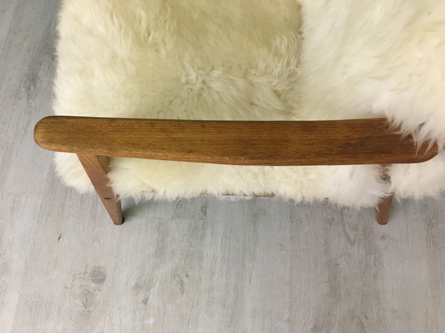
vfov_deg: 48.2
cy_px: 166
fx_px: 373
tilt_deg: -70.5
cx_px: 222
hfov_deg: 61.7
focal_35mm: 29
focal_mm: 4.15
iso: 200
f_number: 2.2
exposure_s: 1/33
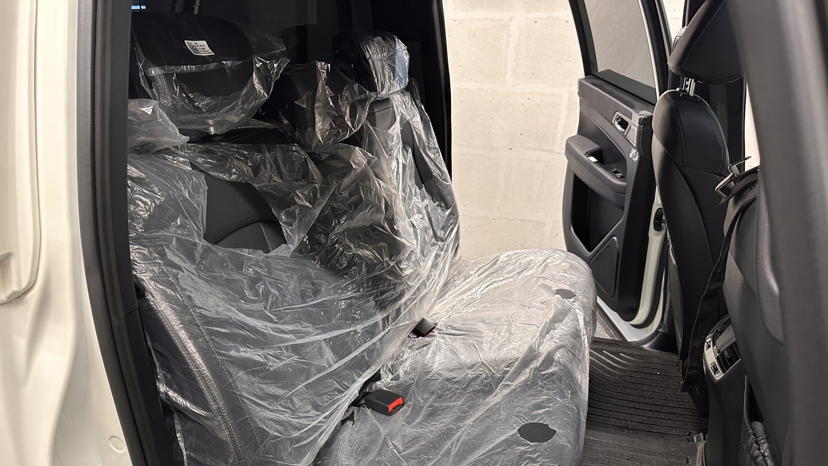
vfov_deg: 42.2
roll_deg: -0.2
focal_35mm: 27
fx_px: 593
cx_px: 402
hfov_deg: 69.8
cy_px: 320
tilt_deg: -25.0
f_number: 1.78
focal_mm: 6.86
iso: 400
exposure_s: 1/50
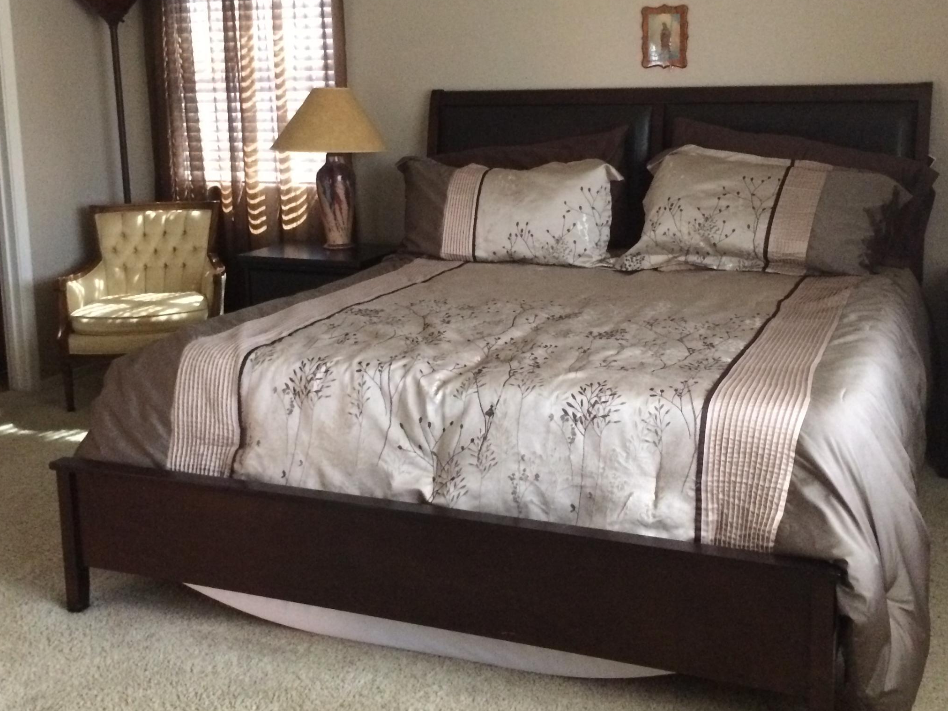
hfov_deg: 43.8
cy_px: 273
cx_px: 496
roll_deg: +1.7
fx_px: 1178
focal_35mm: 43
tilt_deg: -11.5
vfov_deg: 33.5
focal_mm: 4.15
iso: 500
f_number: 2.2
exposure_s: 1/15
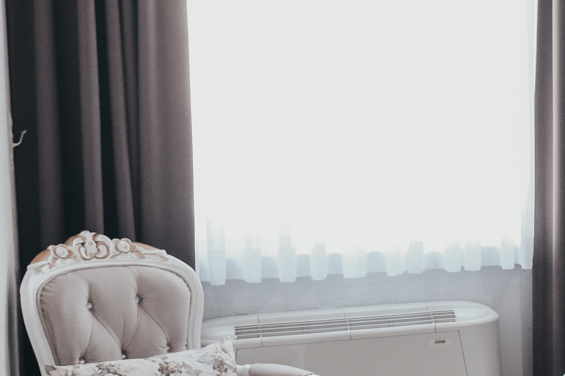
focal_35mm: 90
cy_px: 216
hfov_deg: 20.6
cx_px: 743
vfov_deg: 15.2
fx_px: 1412
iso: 400
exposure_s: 1/15
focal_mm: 16
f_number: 4
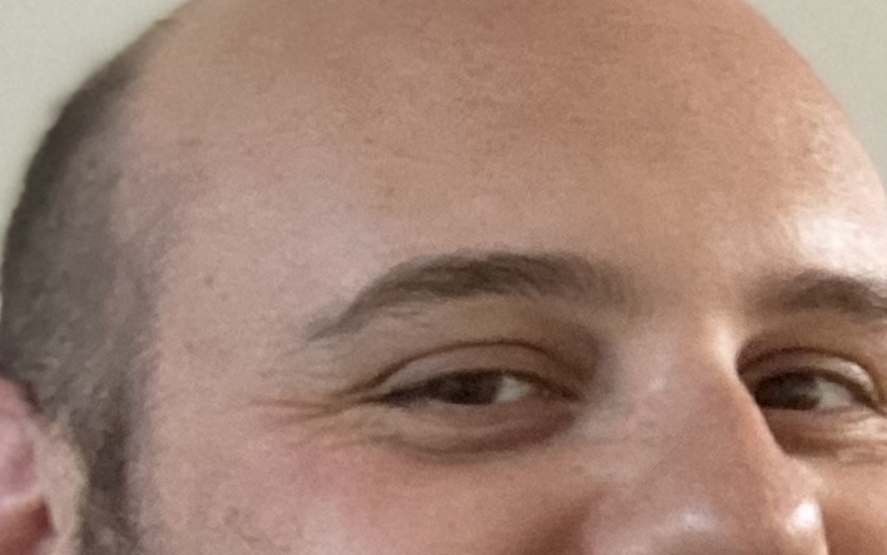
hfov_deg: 26.6
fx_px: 1789
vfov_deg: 16.8
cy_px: 695
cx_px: 852
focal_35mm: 74
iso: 400
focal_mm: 2.71
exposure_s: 1/32
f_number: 2.2
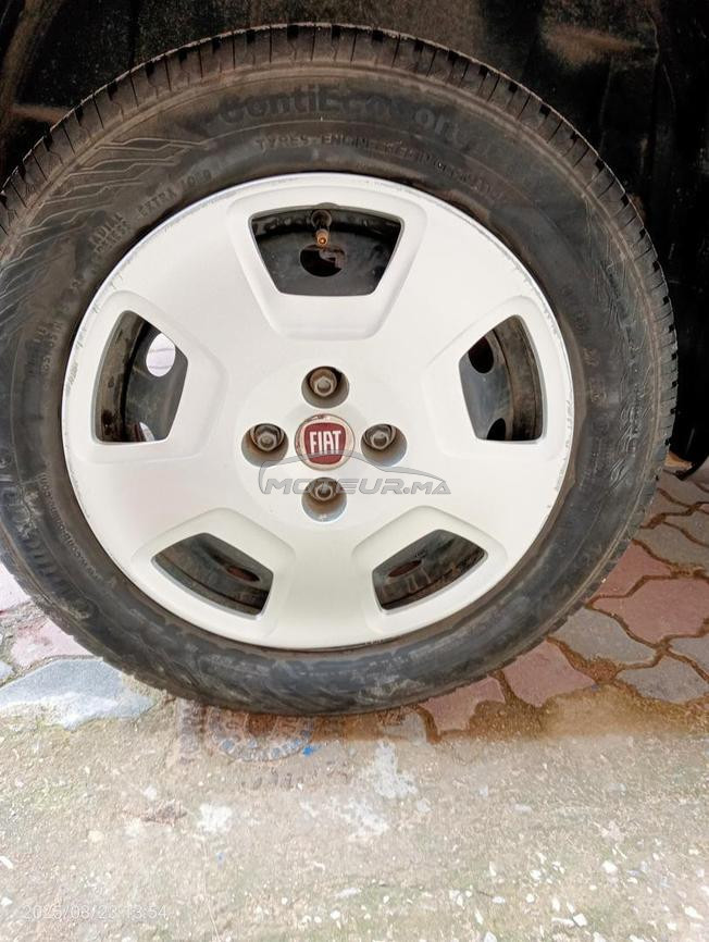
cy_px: 471
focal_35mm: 28
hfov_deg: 49.9
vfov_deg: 63.4
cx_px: 354
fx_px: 763
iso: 196
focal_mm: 4.04
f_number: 1.8
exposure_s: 1/33.3
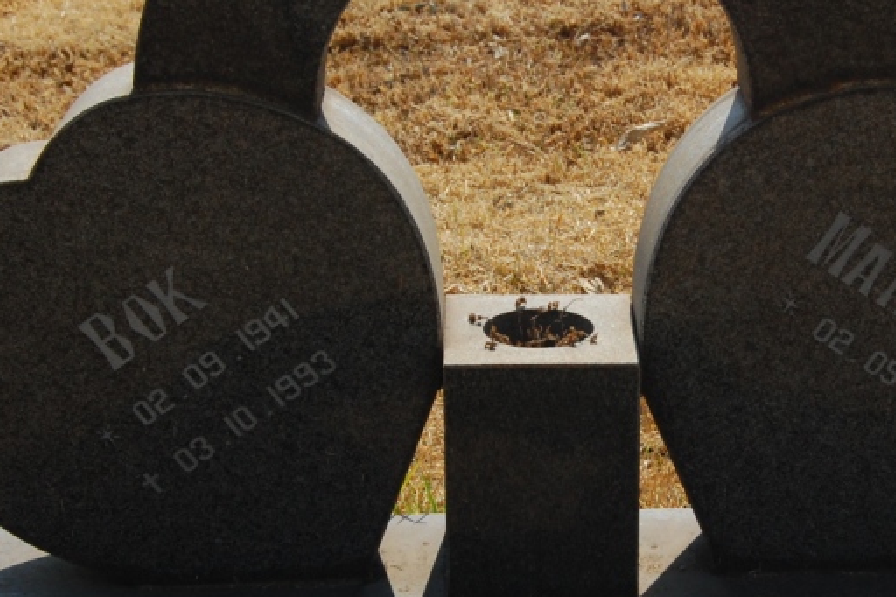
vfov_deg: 14.7
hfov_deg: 21.9
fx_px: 2314
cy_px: 302
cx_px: 558
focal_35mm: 93
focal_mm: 31
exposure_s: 1/1000
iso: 400
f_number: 7.1
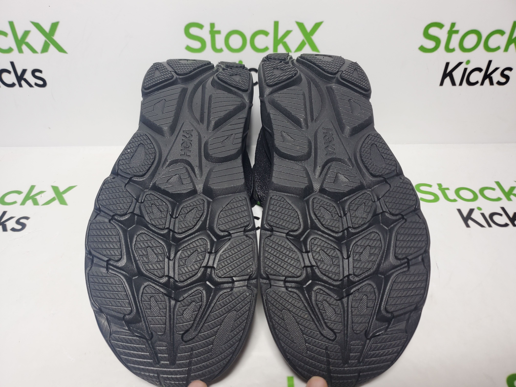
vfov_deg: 53.1
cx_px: 258
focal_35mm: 26
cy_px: 194
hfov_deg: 67.3
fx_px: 388
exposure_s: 1/292
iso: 50
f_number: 1.5
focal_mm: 4.3
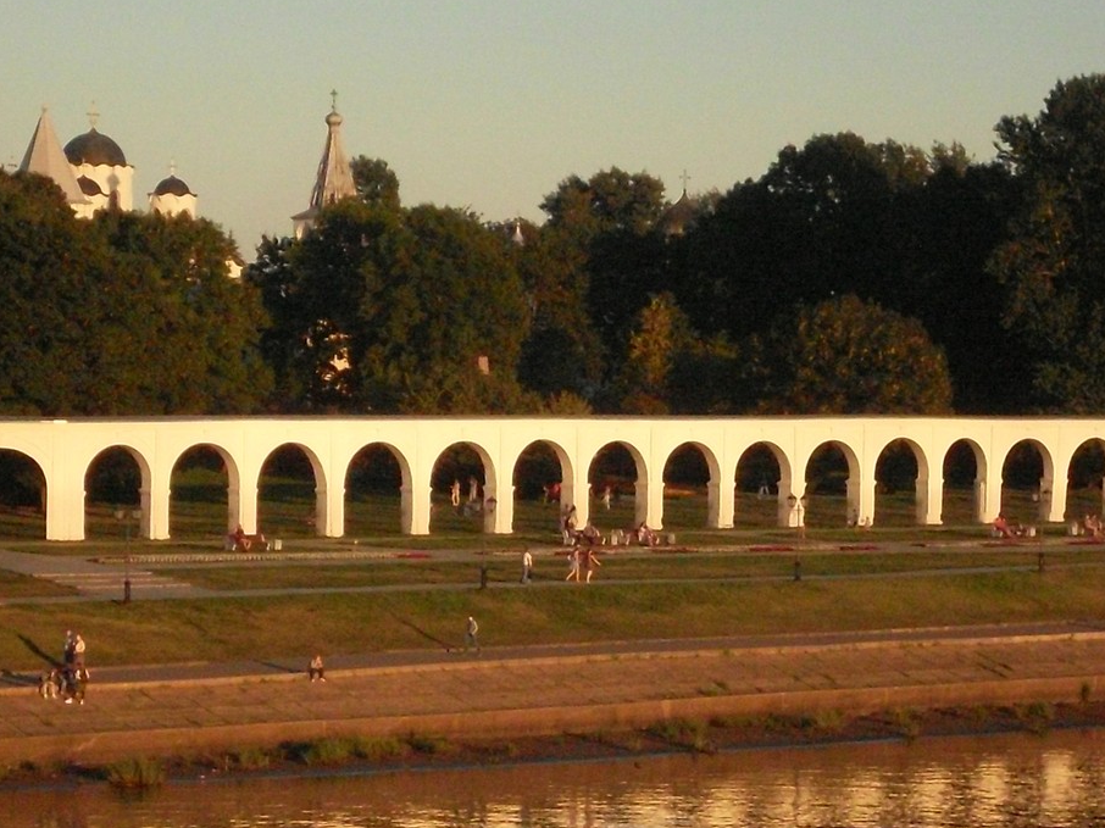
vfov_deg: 9.1
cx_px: 596
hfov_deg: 12.1
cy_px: 504
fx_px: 5202
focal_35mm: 163
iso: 400
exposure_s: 1/1500
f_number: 4.8
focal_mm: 17.1
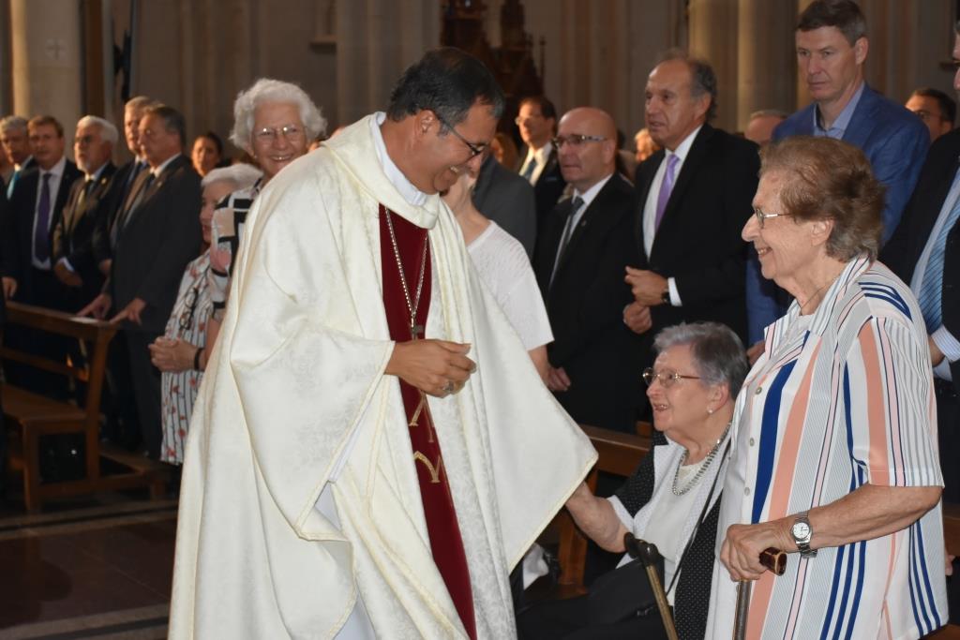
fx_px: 1680
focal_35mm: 63
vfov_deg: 21.6
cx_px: 480
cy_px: 320
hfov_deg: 31.9
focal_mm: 42
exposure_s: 1/60
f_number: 5.6
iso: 1250
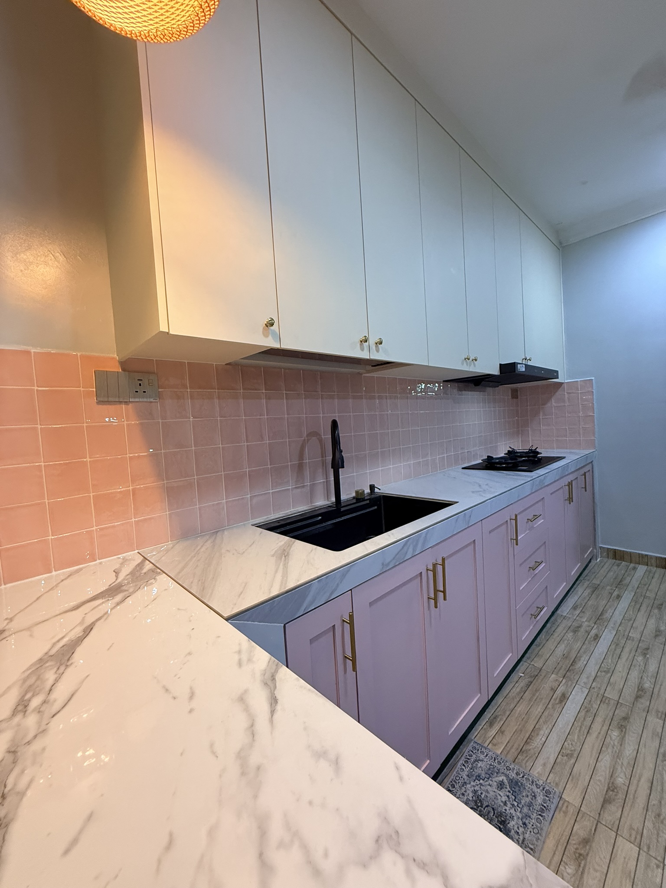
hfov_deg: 85.7
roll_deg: +3.1
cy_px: 444
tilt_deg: -2.9
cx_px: 333
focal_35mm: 14
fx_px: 359
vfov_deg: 102.1
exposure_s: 1/50
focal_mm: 2.22
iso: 320
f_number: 2.2
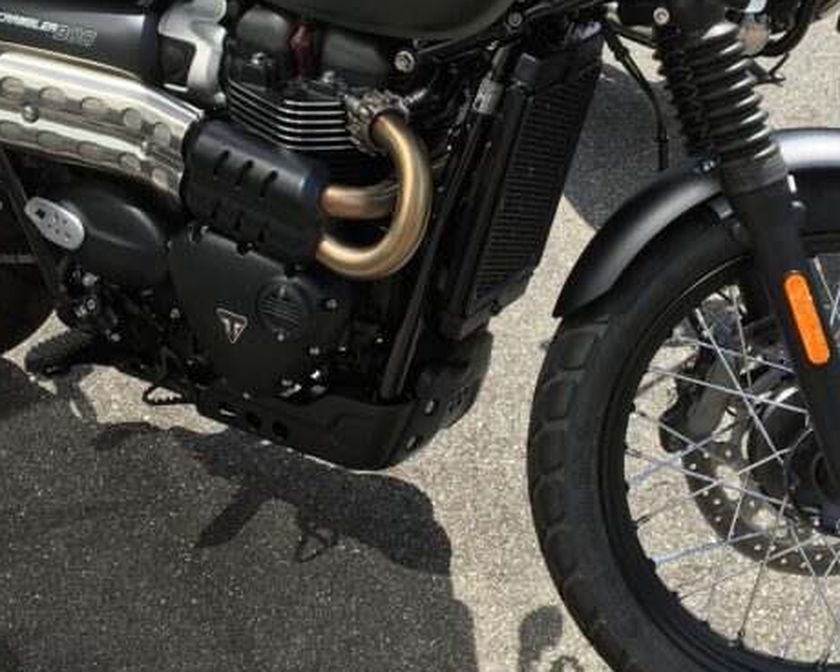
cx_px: 447
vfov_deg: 24.0
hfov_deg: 30.0
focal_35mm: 63
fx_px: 1566
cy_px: 168
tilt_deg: -29.4
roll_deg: +2.8
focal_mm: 4.15
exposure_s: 1/818
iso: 25
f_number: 2.2
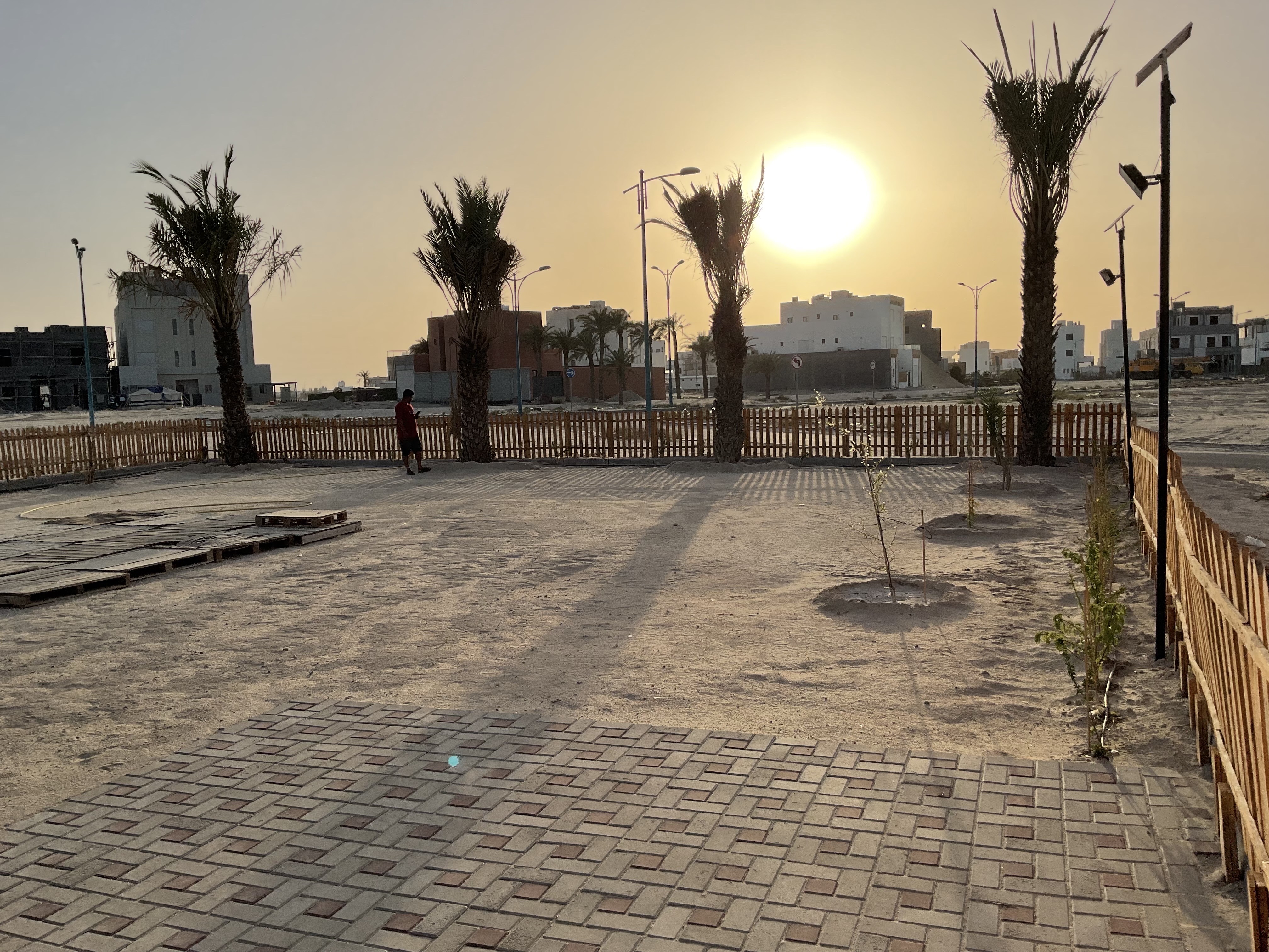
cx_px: 634
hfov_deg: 61.7
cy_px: 476
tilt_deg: -5.0
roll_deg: +2.1
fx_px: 1063
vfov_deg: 48.2
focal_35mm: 29
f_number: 1.8
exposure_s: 1/3534
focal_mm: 3
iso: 16
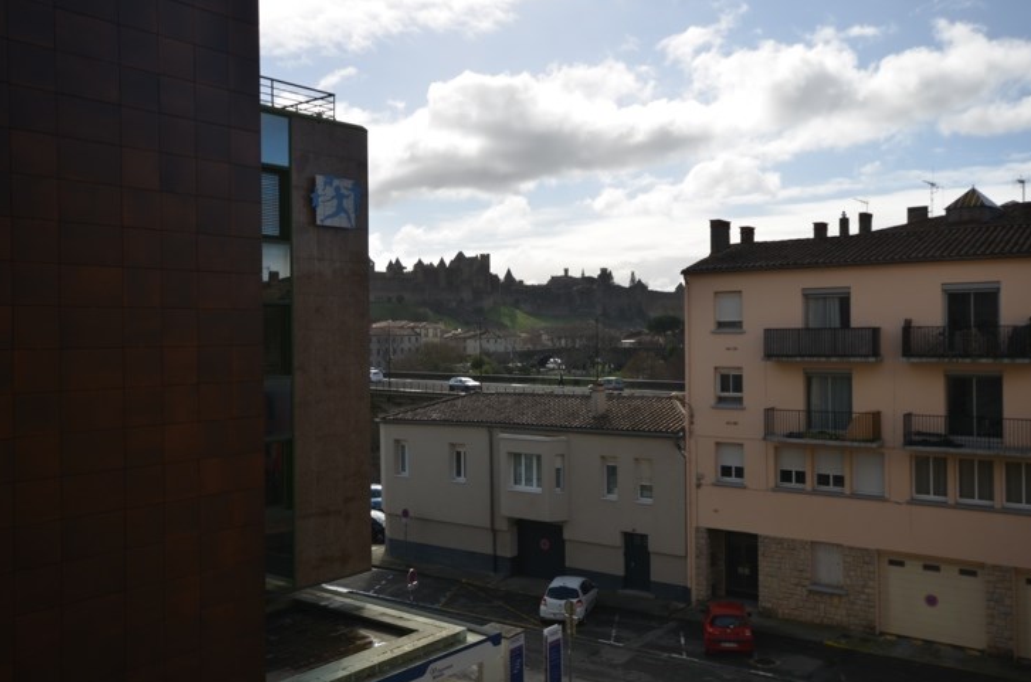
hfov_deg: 57.3
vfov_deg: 39.8
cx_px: 553
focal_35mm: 33
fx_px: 943
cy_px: 318
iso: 100
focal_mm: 20
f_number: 9
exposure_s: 1/320
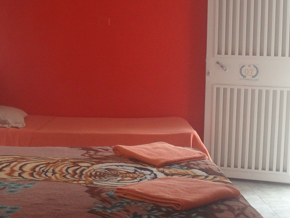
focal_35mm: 77
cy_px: 115
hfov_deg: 25.2
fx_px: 645
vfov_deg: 19.1
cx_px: 91
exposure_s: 1/45
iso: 120
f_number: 2.8
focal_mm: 6.2
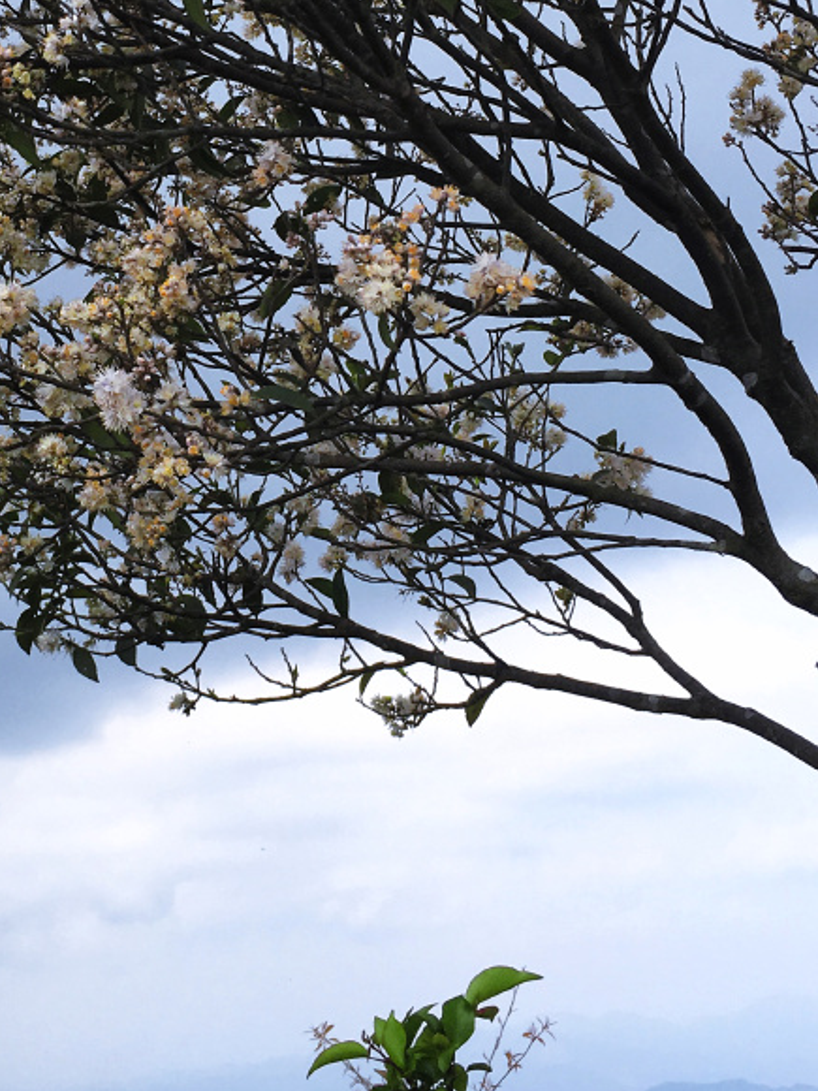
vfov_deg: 31.5
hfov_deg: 24.1
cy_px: 241
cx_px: 190
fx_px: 1890
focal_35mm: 60
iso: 25
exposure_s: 1/1399
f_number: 2.2
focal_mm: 4.15
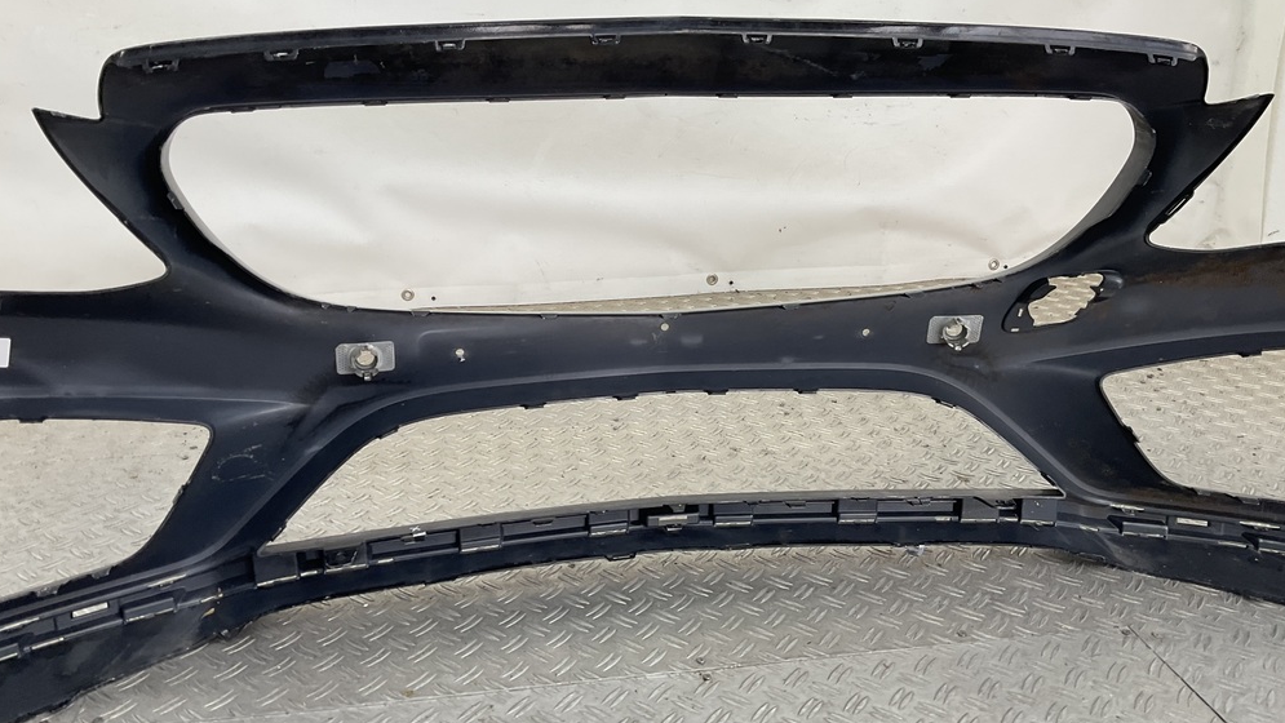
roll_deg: -0.5
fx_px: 1090
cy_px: 347
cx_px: 647
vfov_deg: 36.7
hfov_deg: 61.0
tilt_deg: -19.3
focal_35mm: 32
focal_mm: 3
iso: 25
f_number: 1.8
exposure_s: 1/120
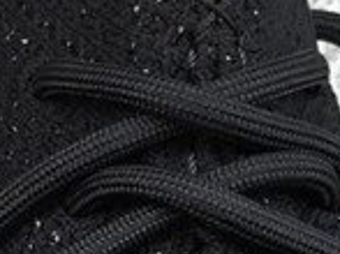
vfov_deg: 7.4
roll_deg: -1.5
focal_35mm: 190
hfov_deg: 10.1
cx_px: -160
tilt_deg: -24.6
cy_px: 567
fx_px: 1865
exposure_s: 1/118
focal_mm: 3.3
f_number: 2.4
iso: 25
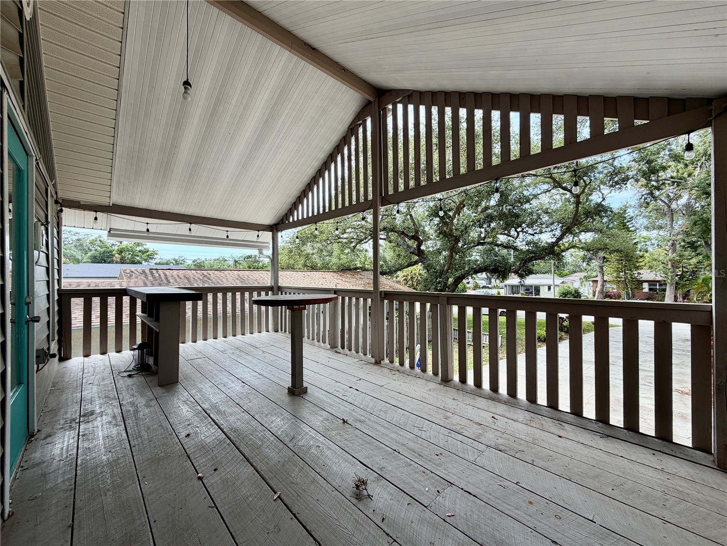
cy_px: 273
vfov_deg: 85.7
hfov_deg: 102.1
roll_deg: +0.4
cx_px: 364
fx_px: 294
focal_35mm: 14
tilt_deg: -0.3
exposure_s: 1/448
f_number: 2.2
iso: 64
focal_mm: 2.22
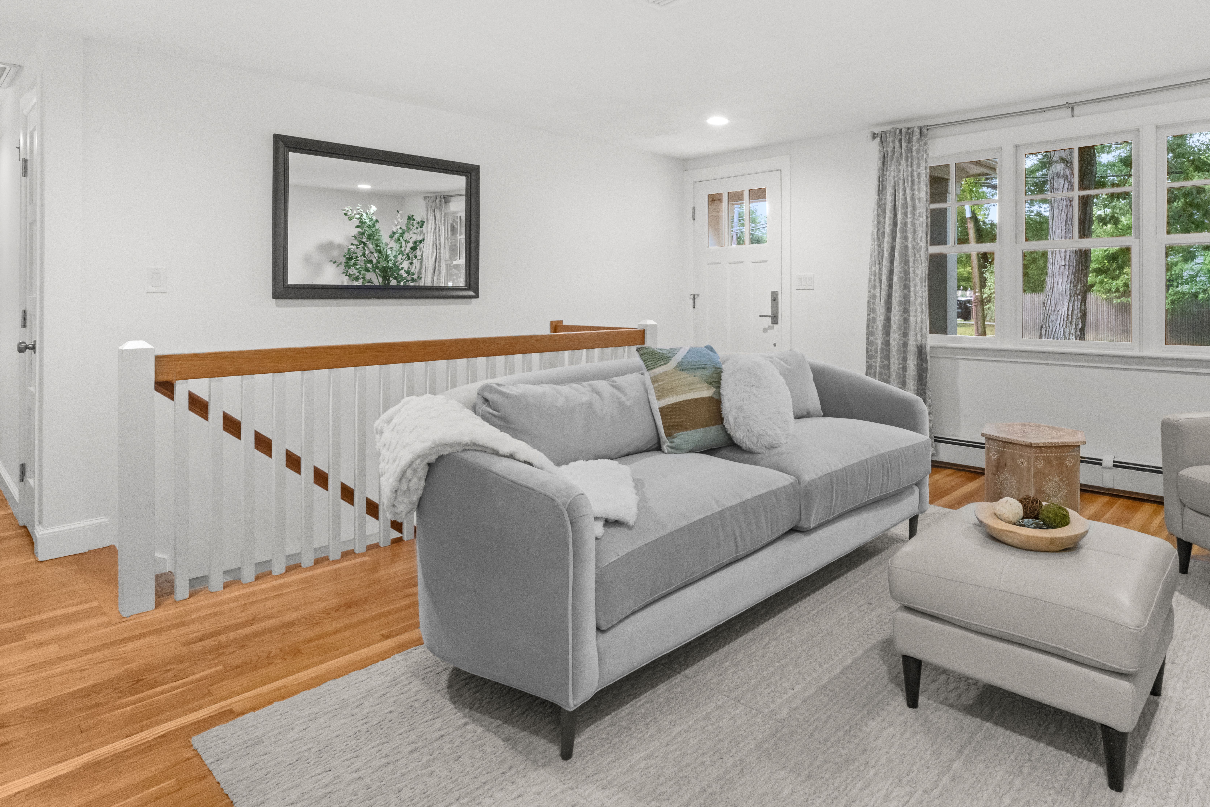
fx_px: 706
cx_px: 729
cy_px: 292
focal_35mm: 21
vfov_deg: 58.6
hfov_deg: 80.2
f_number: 11
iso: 3200
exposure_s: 1/6
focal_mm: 14.7
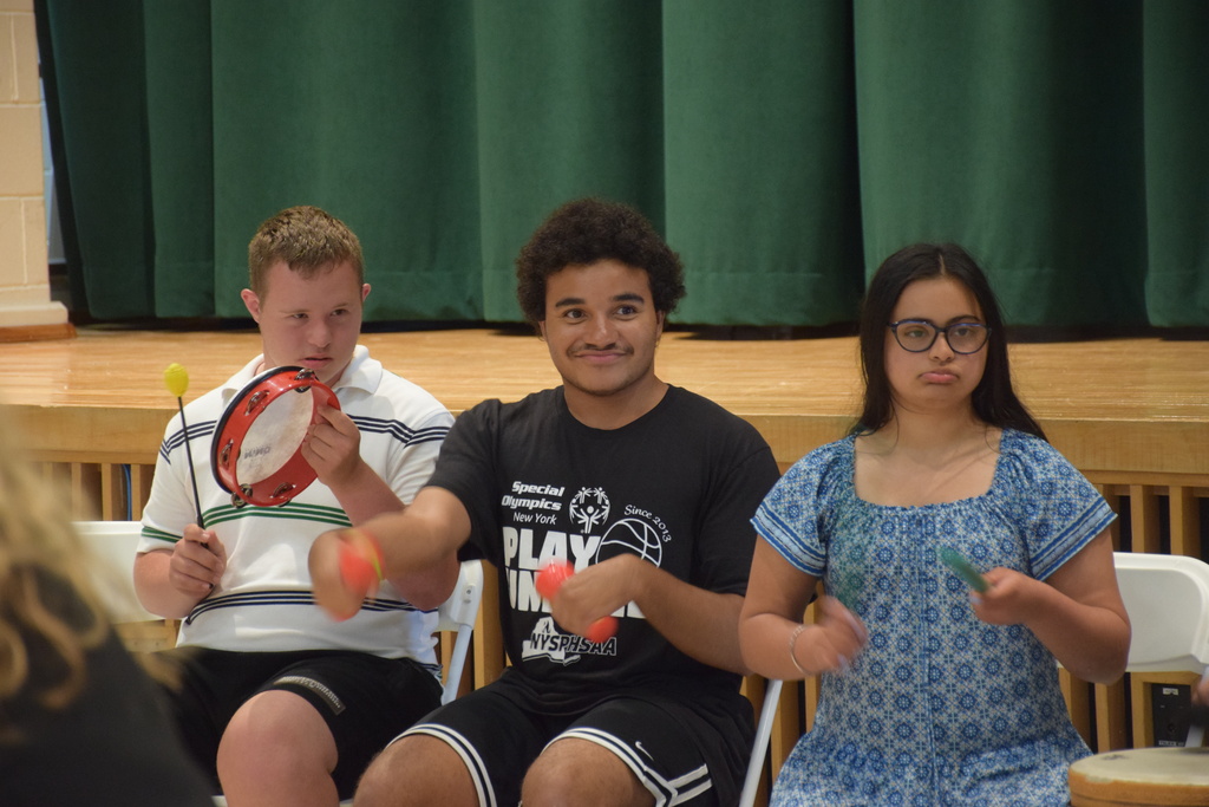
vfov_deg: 8.7
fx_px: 5290
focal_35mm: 158
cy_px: 404
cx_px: 604
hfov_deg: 13.0
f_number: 5.6
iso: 2500
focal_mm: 105
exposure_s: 1/60
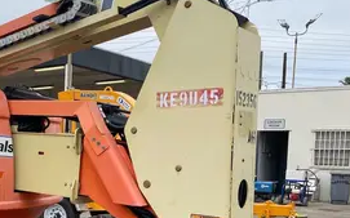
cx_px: 1
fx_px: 534
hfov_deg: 33.3
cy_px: 188
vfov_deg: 22.6
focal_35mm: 56
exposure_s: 1/1961
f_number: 1.8
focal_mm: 4.25
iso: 32
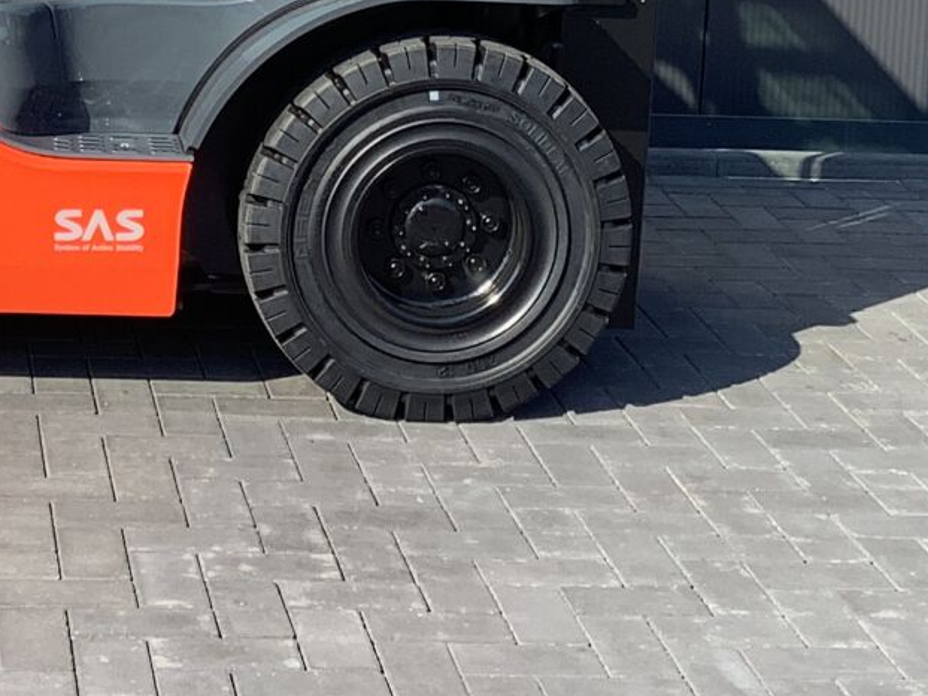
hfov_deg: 19.1
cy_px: -182
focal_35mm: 102
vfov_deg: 14.0
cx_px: 181
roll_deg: -0.9
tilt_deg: -3.4
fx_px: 2736
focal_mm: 3.3
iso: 25
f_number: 2.4
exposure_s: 1/519
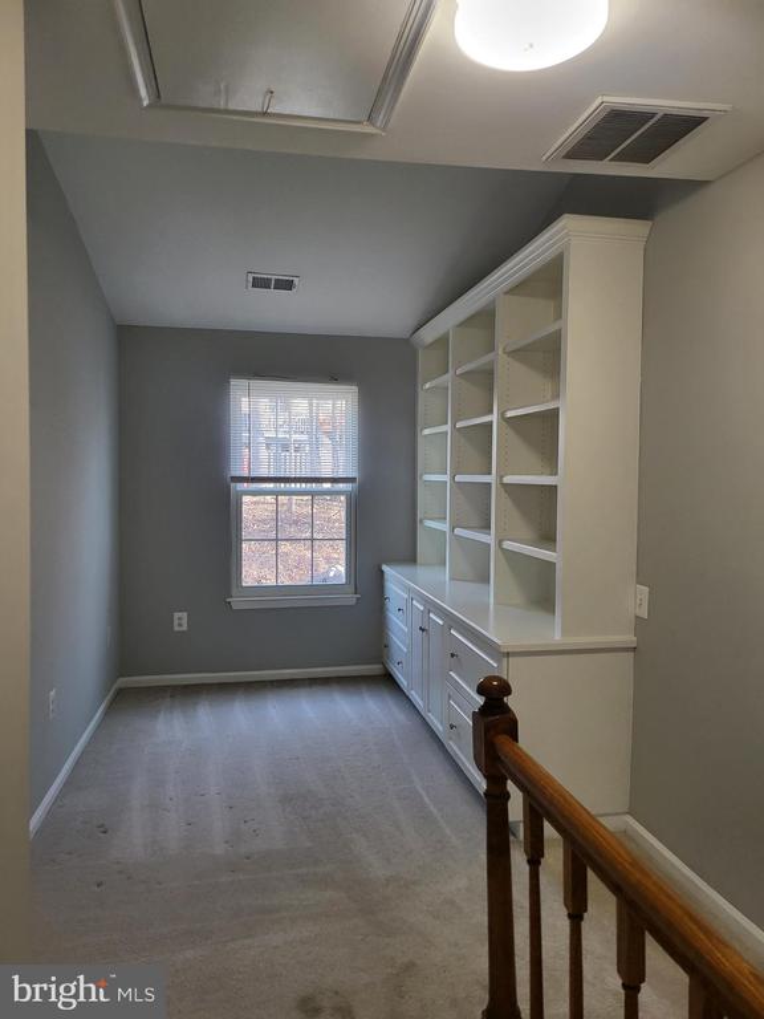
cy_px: 510
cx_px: 382
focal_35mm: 24
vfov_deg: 71.6
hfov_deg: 56.8
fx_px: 706
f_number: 1.8
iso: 250
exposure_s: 1/120
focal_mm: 5
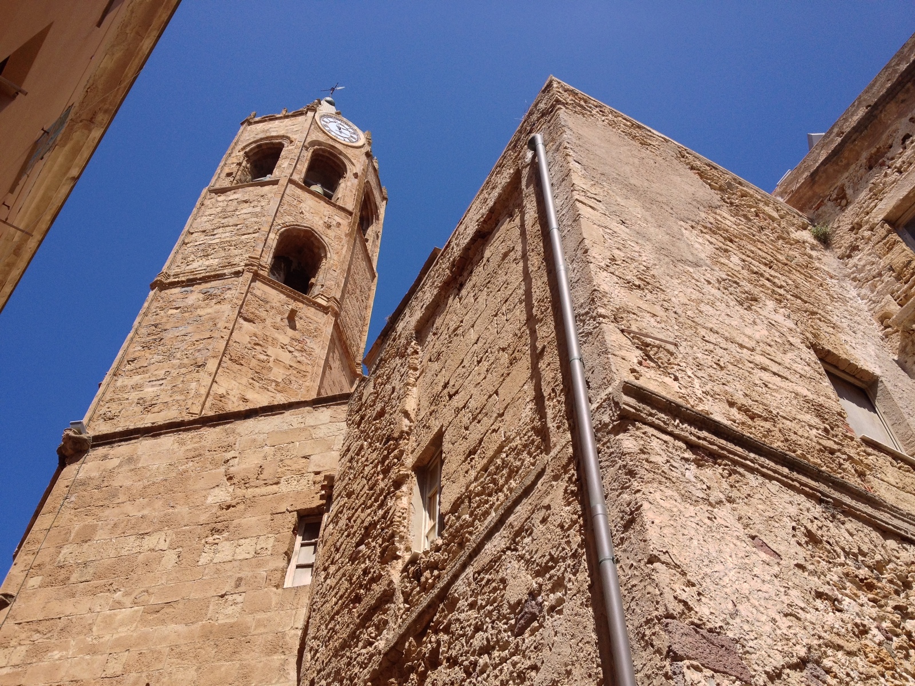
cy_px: 343
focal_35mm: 35
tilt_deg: +51.6
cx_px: 458
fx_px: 925
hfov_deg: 52.6
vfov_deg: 40.7
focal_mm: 4.28
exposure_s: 1/1453
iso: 50
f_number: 2.4
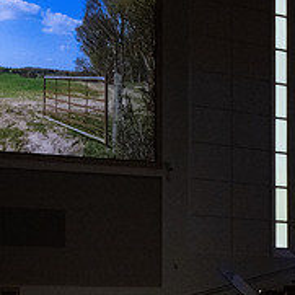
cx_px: 90
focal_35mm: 162
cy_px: 223
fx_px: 1562
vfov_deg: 10.8
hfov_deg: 10.8
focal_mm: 47
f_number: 5.6
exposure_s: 1/100
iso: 3200
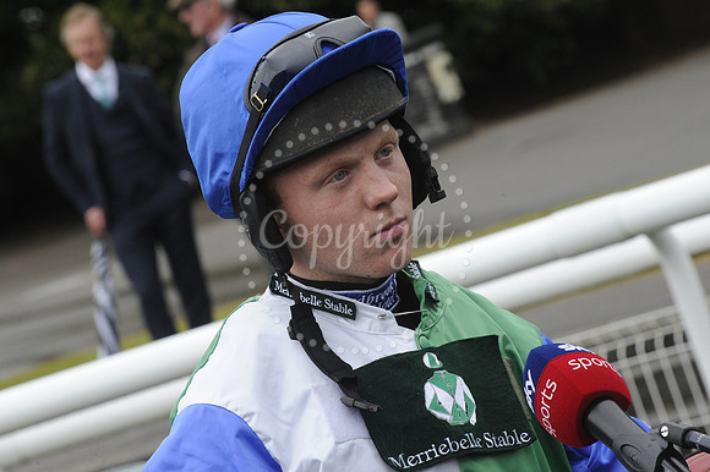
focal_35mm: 200
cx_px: 355
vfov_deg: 6.9
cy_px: 236
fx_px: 3942
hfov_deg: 10.3
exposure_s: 1/500
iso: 2000
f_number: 13
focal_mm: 200
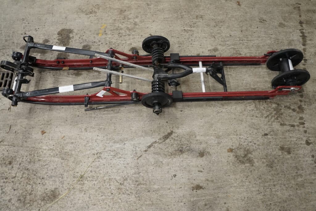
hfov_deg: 67.4
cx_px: 158
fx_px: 237
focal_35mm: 27
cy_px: 106
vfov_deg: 47.9
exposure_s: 1/60
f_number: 4.5
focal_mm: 18
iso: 1000
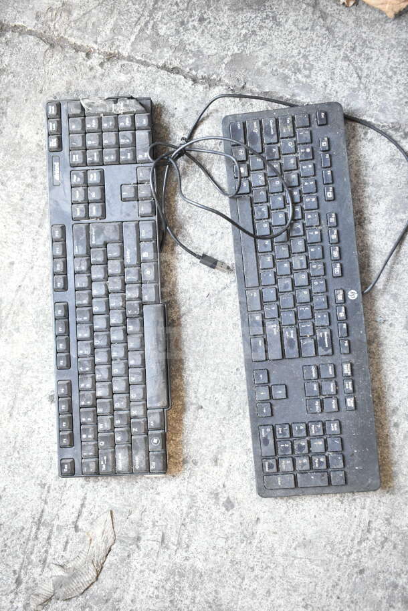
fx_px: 611
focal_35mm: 36
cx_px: 204
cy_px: 306
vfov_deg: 53.1
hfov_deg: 36.9
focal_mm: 24
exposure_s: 1/60
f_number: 4
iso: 1600
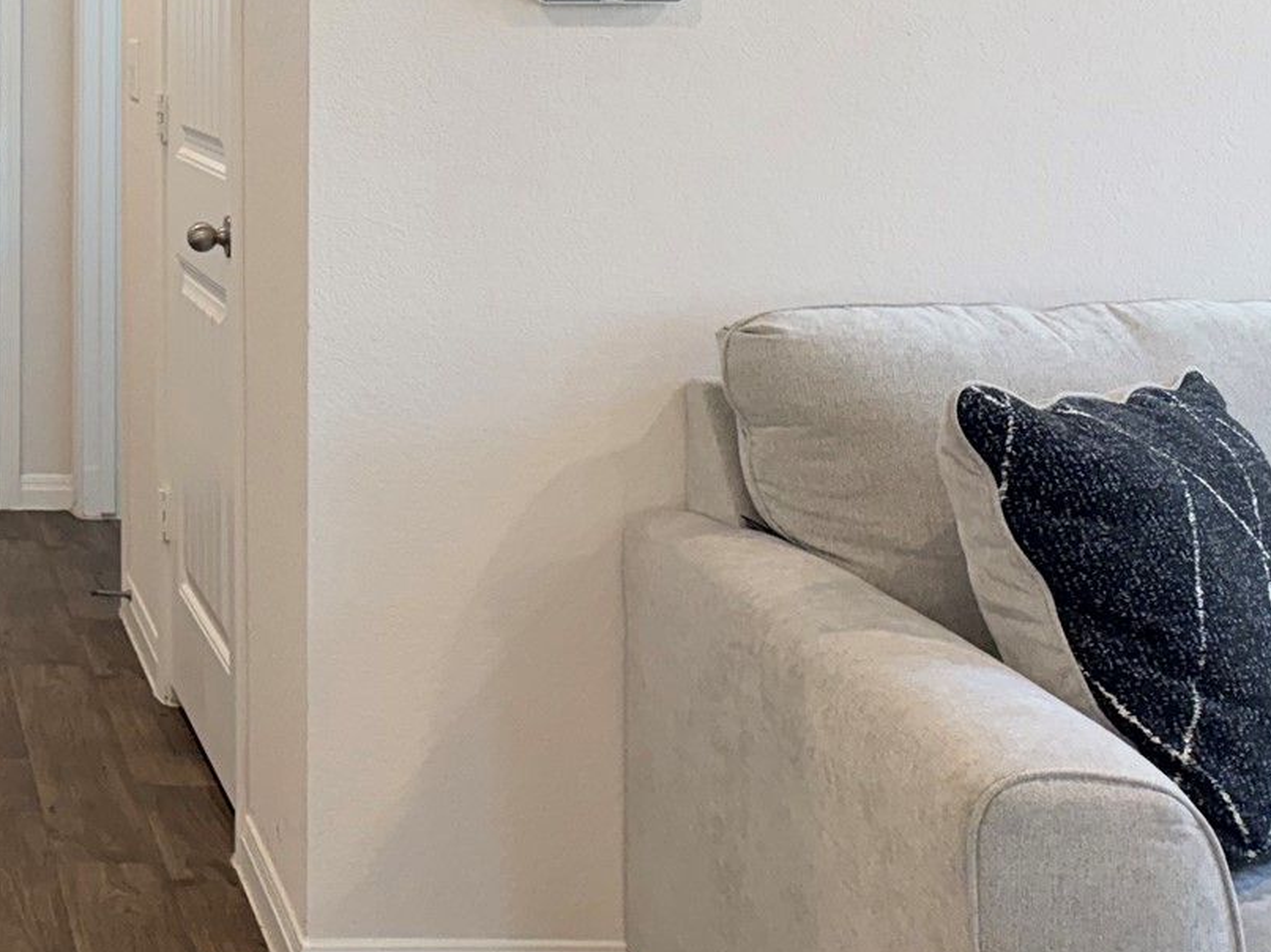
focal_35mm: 61
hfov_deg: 28.5
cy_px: 11
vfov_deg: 23.1
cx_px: -156
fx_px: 2239
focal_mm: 6.76
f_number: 1.78
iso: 200
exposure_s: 1/120
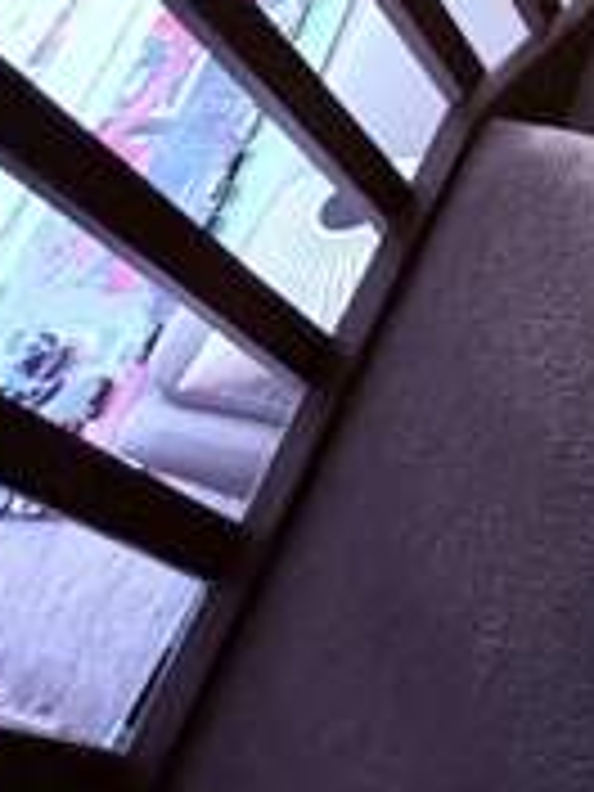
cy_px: -576
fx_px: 1167
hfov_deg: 22.3
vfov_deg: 23.3
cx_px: 940
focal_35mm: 51
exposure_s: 1/60
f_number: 2.2
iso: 800
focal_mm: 2.22
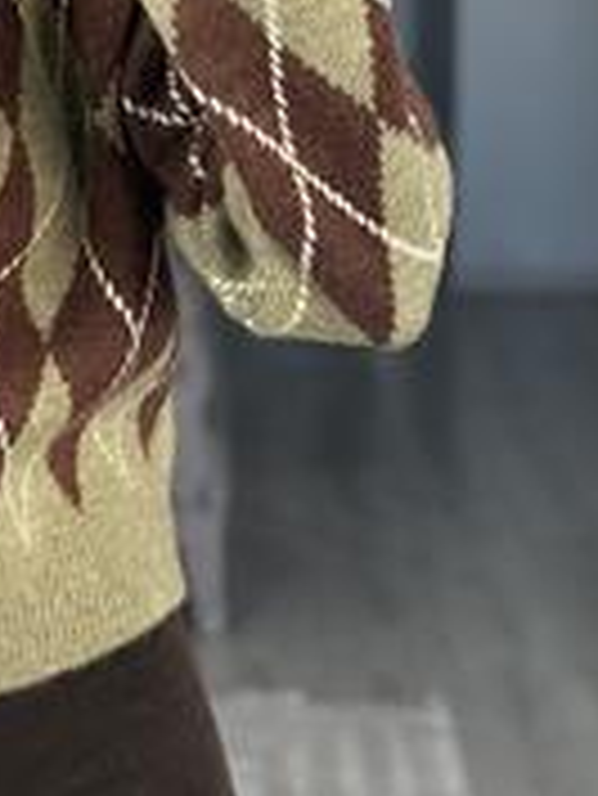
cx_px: -153
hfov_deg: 10.6
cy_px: -63
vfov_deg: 14.1
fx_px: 3152
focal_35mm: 137
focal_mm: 6.86
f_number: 1.78
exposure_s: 1/213
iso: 80
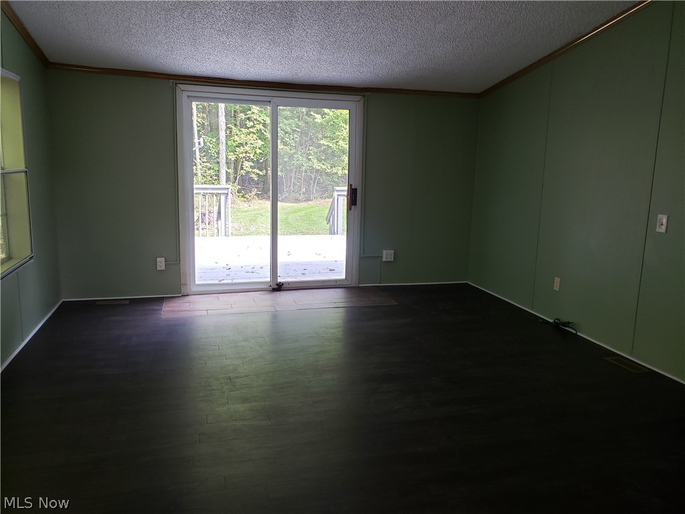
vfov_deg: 53.1
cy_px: 257
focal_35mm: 26
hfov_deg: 67.3
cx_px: 342
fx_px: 515
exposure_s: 1/35
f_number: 2.4
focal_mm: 4.3
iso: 160
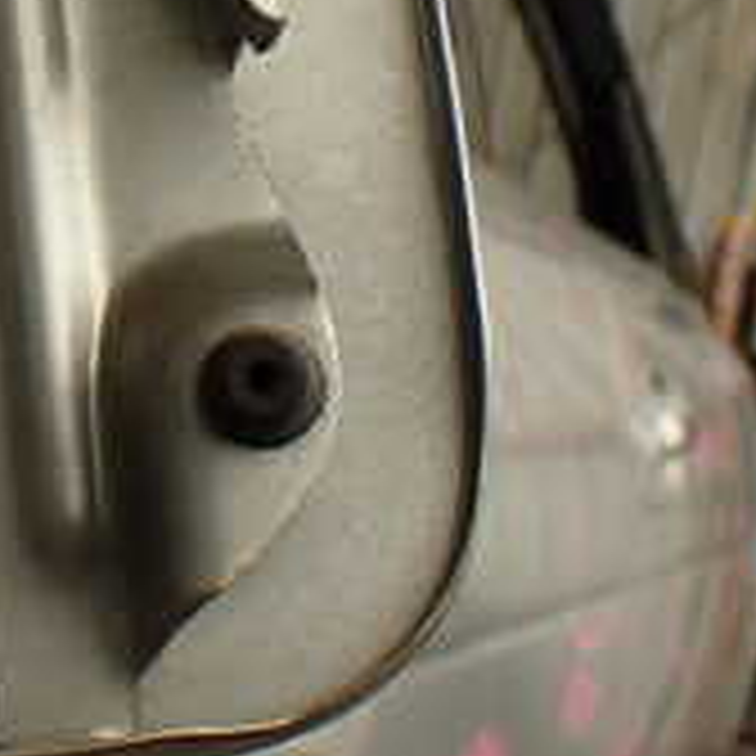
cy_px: -32
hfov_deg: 15.6
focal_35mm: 101
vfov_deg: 16.8
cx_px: -432
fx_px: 2496
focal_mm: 5.79
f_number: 3.2
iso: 100
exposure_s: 1/125
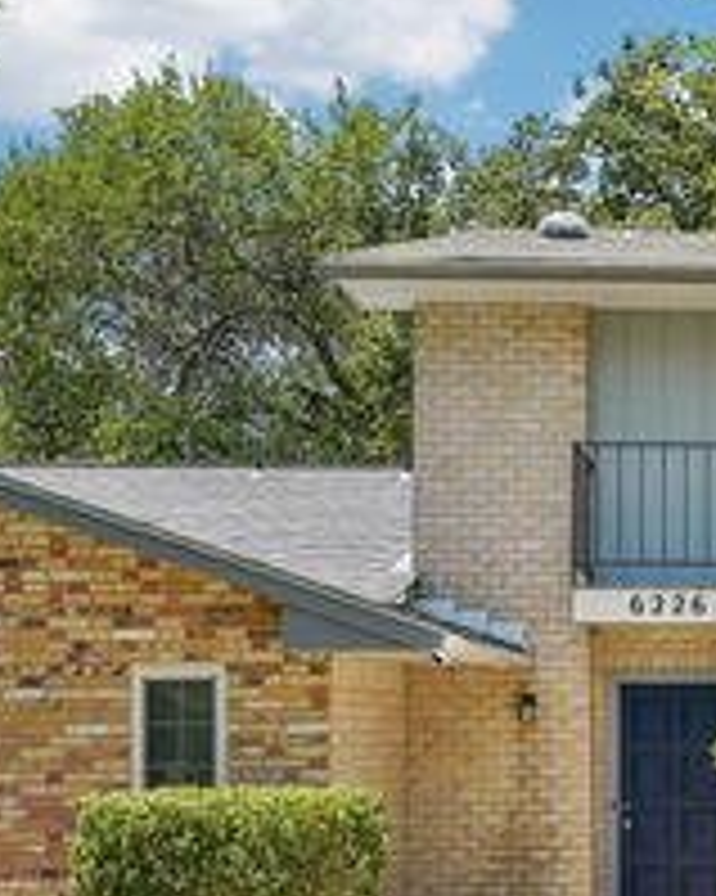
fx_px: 1595
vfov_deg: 31.2
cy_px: 570
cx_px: 874
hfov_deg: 23.1
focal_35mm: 60
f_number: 8
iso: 100
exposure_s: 1/125
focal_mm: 25.5
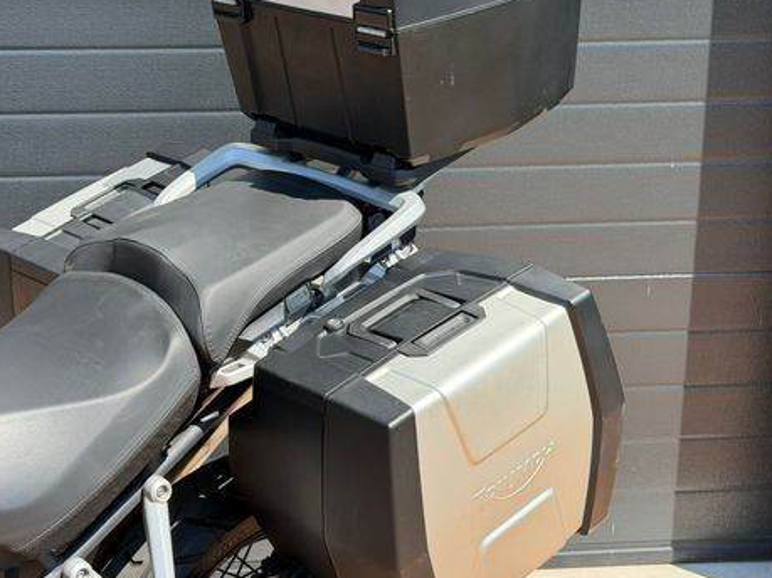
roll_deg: +0.7
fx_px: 1494
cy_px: 245
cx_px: 360
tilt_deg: -17.2
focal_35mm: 67
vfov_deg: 21.9
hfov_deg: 29.0
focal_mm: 6.76
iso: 80
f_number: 1.78
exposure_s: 1/2088
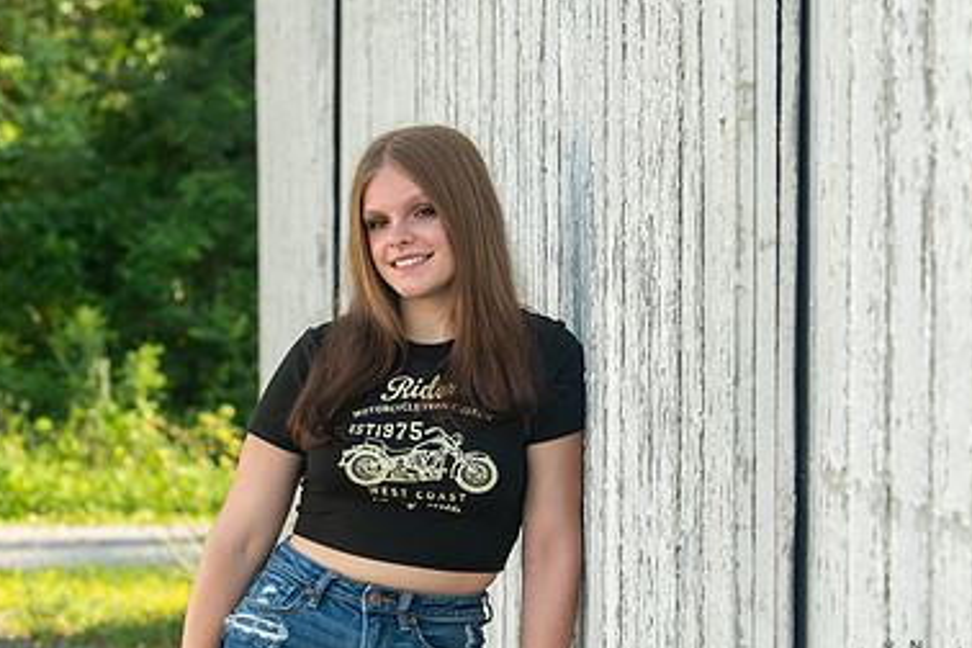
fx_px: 4806
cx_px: 399
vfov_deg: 7.7
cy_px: 453
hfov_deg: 11.5
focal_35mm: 178
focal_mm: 116
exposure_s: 1/250
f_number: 7.1
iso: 400
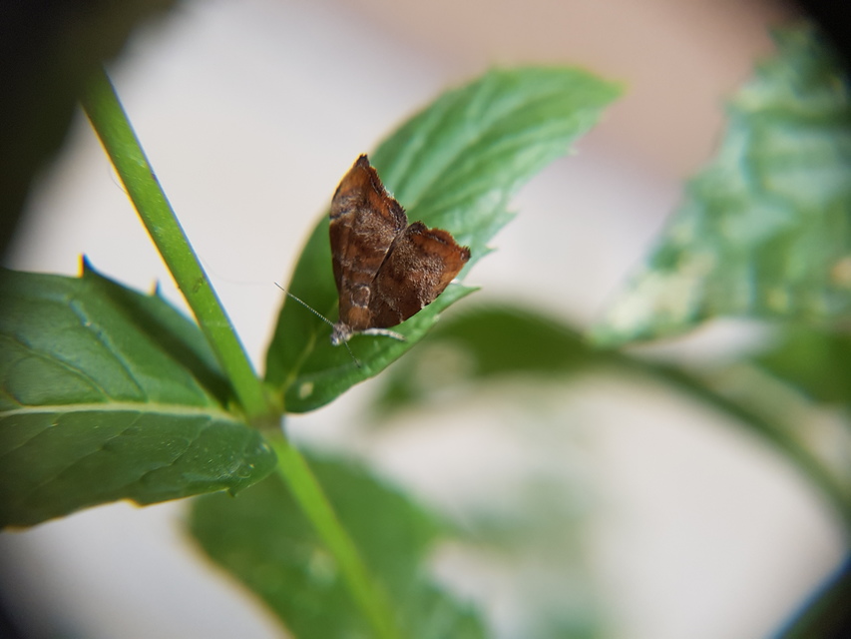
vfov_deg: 53.1
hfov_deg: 67.3
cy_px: 320
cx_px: 426
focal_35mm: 26
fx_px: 639
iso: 100
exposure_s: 1/100
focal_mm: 4.2
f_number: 1.7
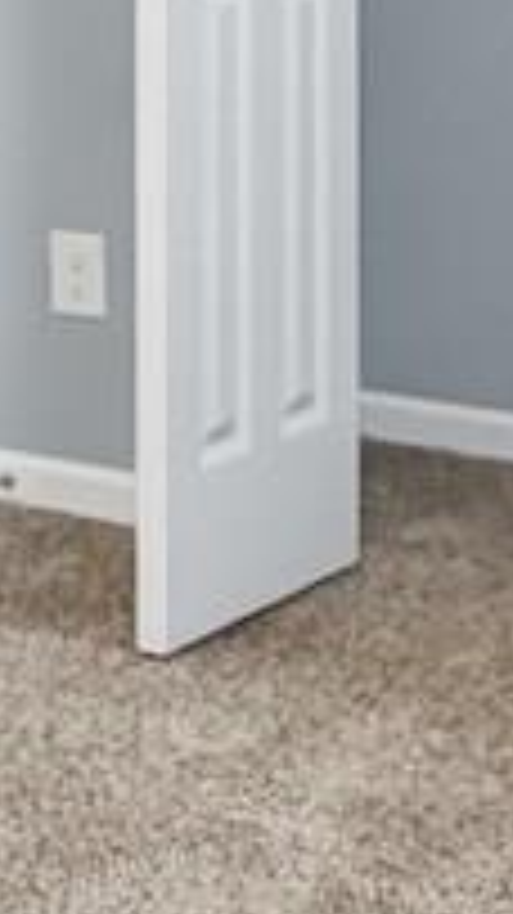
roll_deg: +1.3
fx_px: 2324
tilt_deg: -0.7
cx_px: -1017
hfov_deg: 9.7
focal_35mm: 96
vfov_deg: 21.0
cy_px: -133
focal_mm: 2.2
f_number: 2.2
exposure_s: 1/60
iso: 200
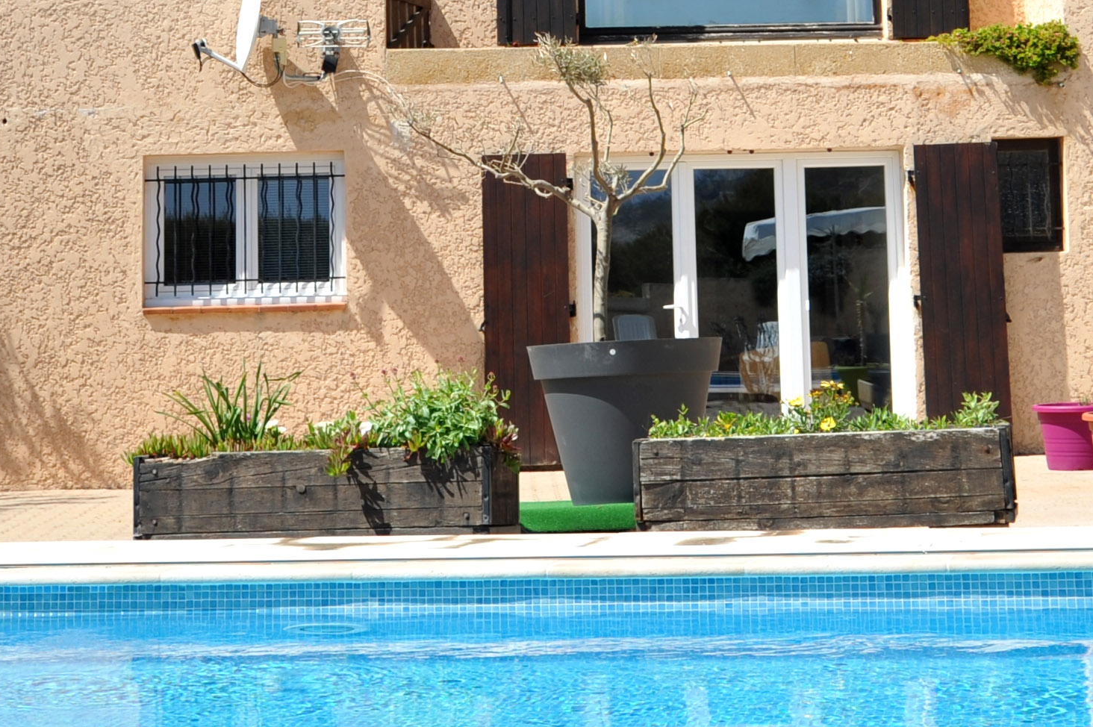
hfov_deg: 21.9
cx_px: 673
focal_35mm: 93
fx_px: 2822
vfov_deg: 14.3
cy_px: -126
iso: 200
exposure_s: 1/320
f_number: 9
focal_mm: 32
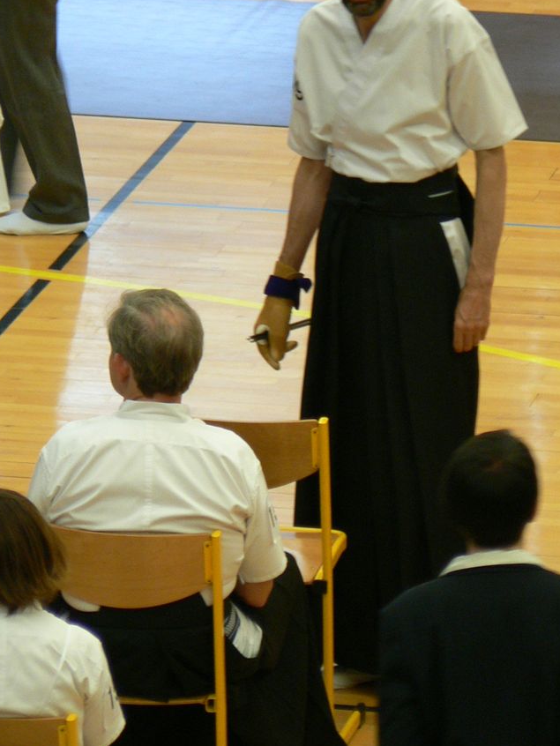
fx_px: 9508
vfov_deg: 4.5
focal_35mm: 441
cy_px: 243
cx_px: 284
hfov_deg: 3.4
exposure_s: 1/30
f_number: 3.3
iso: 150
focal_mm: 51.8
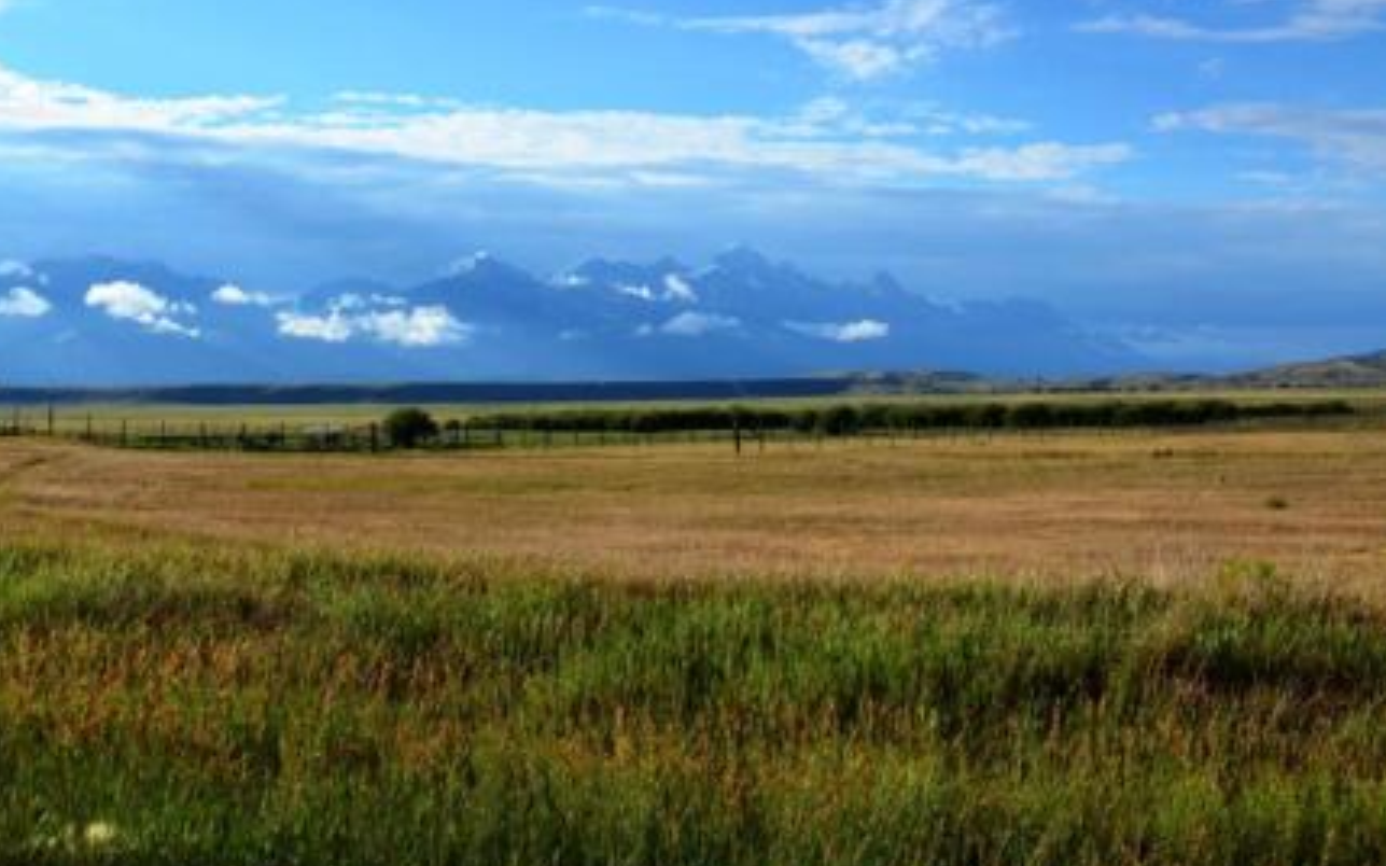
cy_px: 302
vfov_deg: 25.7
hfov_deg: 39.8
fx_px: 1888
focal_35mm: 50
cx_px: 449
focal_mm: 22
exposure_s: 1/400
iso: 200
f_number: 10
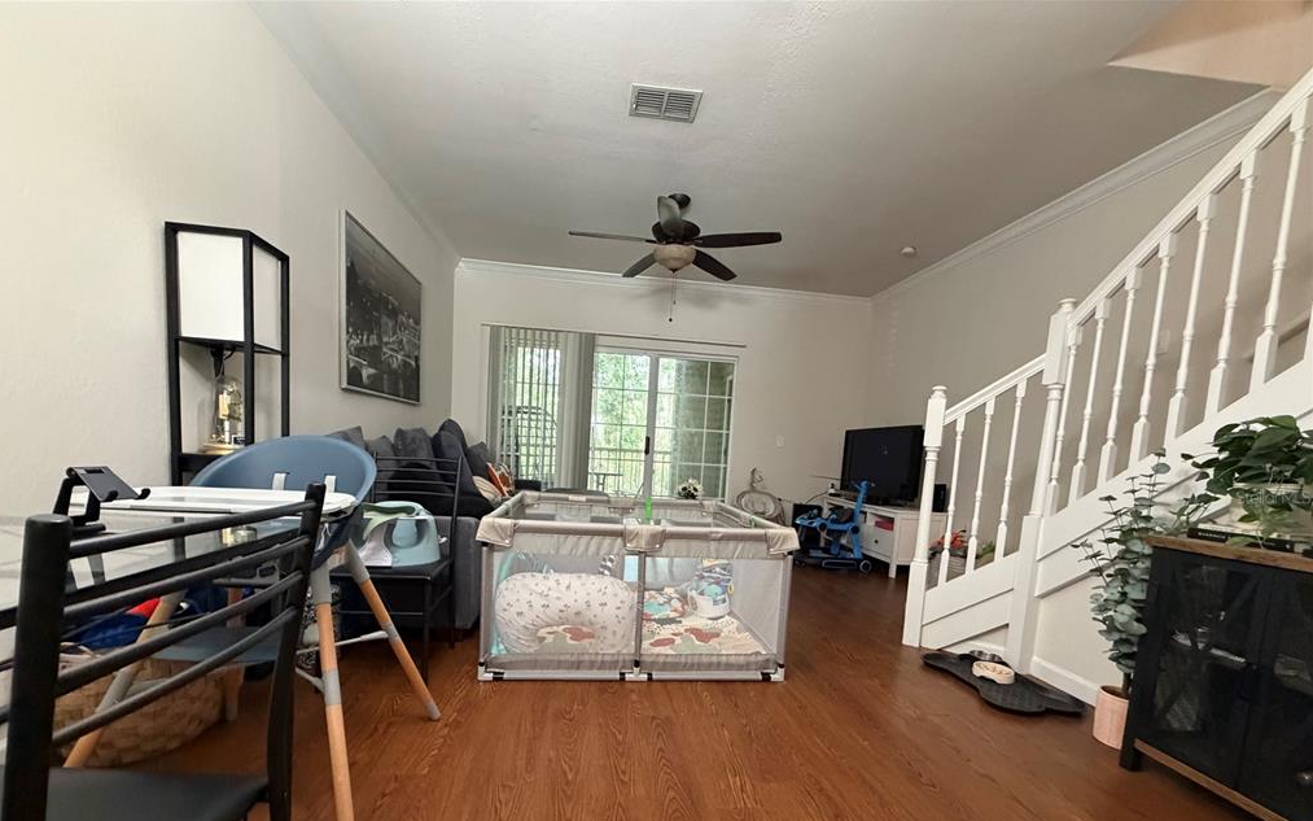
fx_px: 537
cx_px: 651
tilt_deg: -4.9
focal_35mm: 15
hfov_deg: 101.5
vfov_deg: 73.9
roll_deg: -3.9
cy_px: 497
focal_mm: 2.22
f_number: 2.2
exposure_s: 1/60
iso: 640
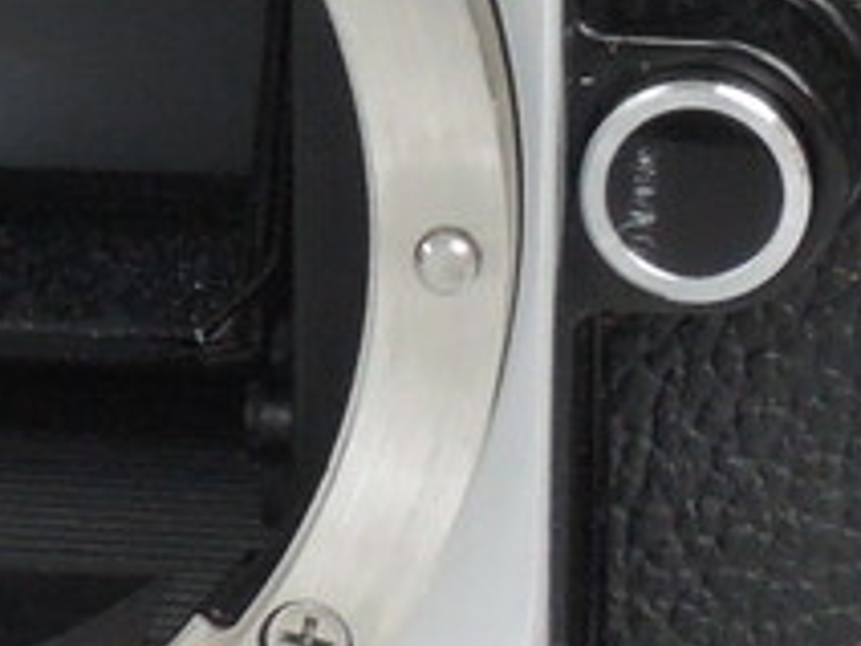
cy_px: -406
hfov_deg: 6.3
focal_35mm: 312
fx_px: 7760
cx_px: -390
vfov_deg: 4.7
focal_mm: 11.8
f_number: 8
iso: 800
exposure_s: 1/15
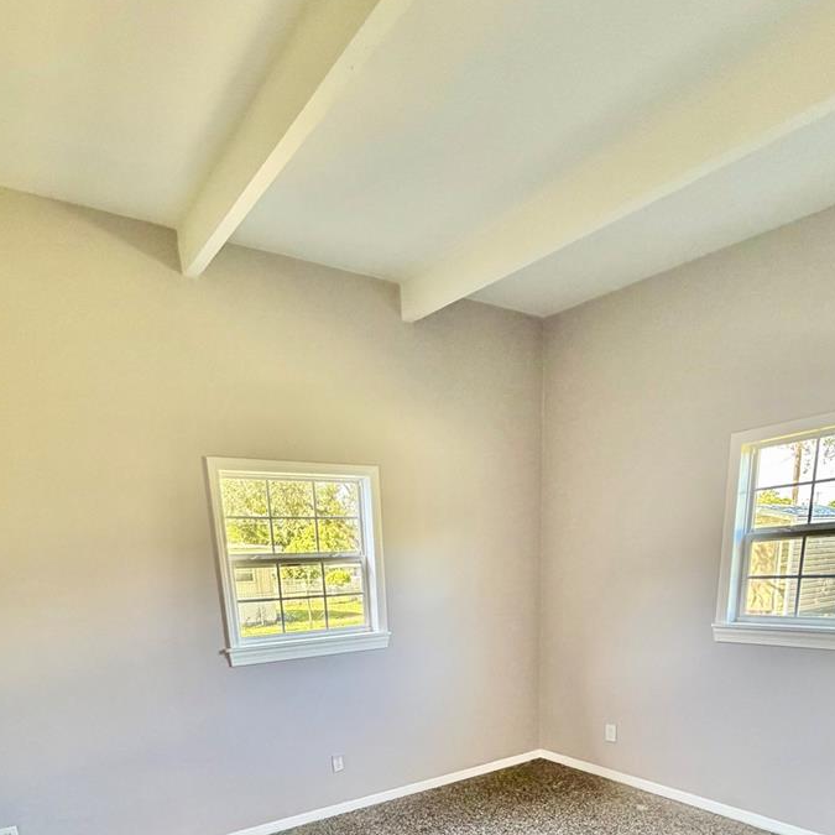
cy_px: 726
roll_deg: +3.5
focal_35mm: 22
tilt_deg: -14.0
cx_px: 407
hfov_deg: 69.6
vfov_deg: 60.7
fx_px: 600
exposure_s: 1/84
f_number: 2.2
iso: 320
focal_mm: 2.22
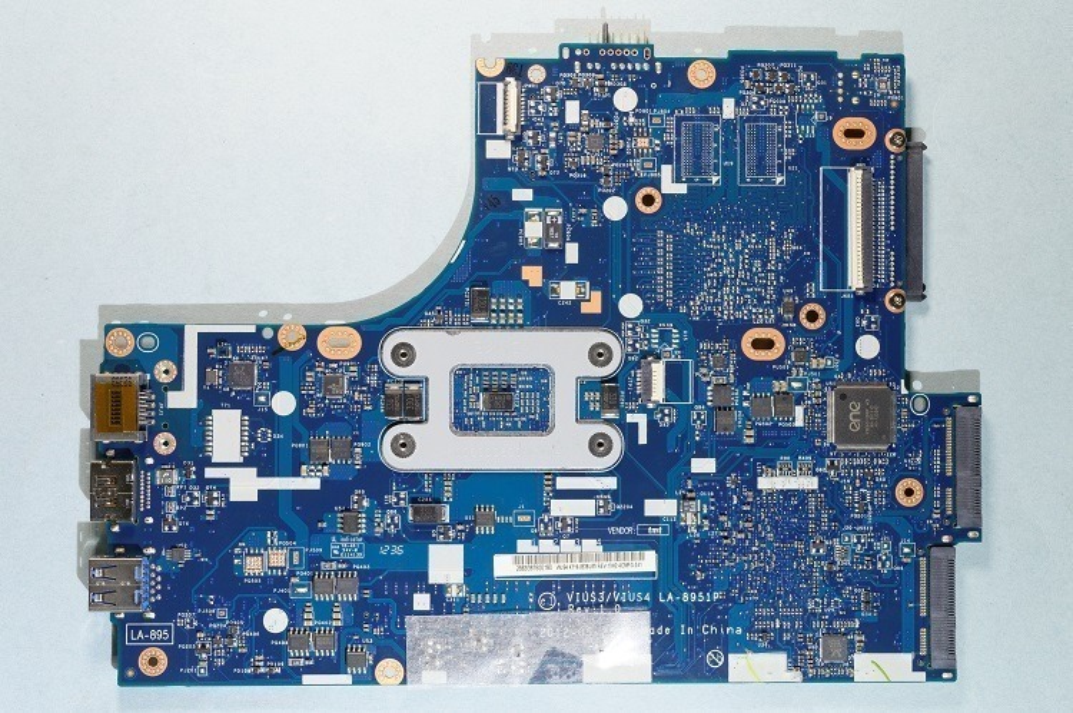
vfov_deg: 30.8
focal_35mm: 44
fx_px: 1295
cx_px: 536
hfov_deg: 45.0
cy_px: 356
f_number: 8
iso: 100
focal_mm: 29
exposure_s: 1/4
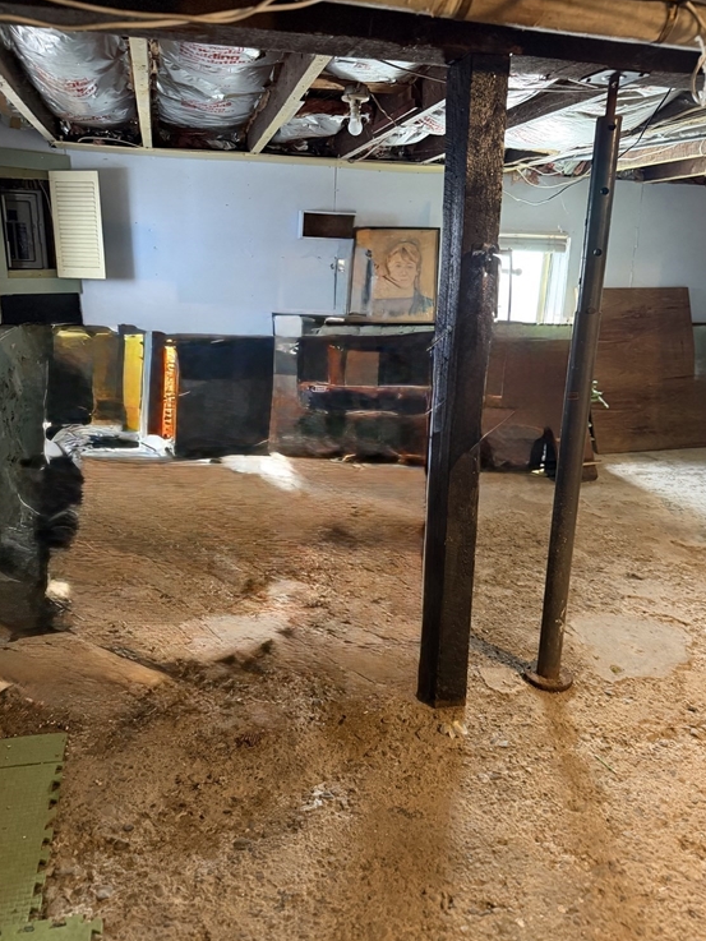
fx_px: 680
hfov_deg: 54.9
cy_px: 465
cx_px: 346
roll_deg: -1.5
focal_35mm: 25
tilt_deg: -16.1
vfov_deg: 69.4
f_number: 1.78
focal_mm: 6.76
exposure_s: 1/40
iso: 640
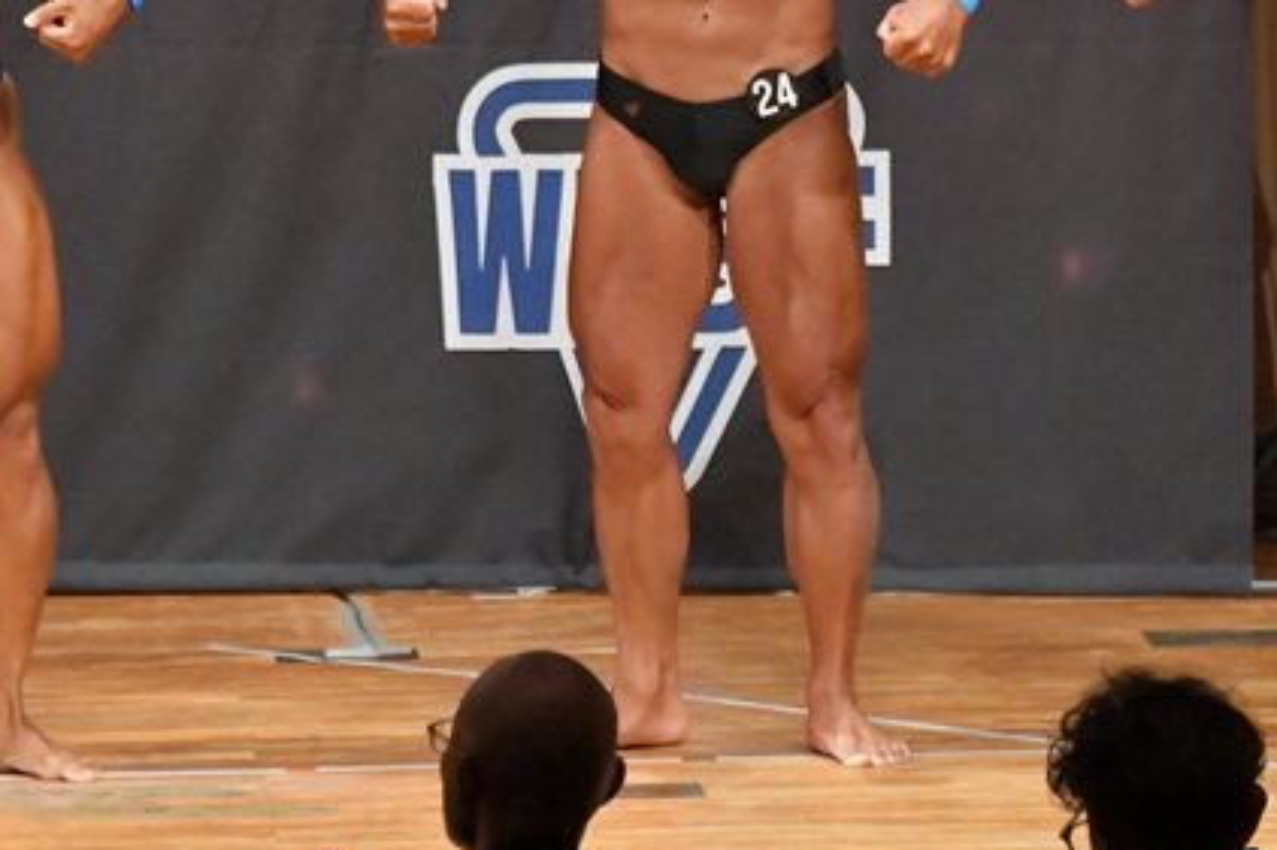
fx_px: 18579
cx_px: 882
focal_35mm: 524
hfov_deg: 3.9
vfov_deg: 2.6
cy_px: 151
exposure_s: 1/400
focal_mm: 190
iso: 12800
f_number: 5.6
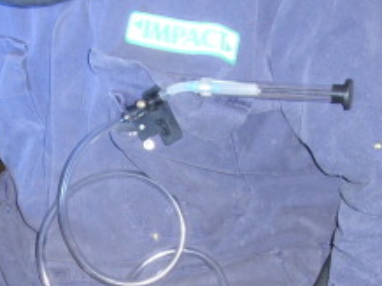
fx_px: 959
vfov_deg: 16.7
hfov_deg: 22.2
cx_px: 65
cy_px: 272
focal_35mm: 87
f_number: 3.2
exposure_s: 1/60
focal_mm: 7.2
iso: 200
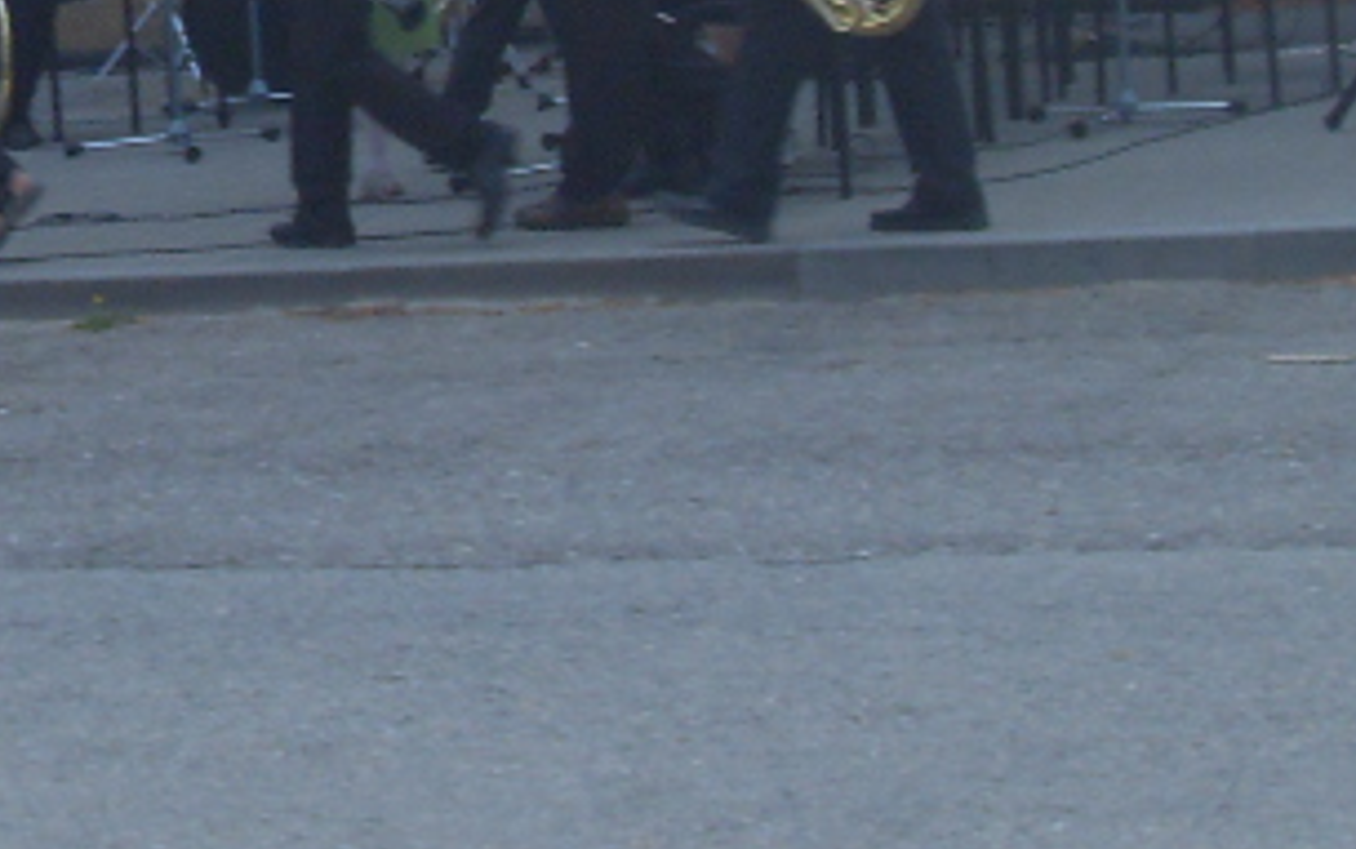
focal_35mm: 153
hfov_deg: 13.6
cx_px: 351
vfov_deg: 8.4
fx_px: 5657
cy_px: -467
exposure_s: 1/125
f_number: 7.7
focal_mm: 7.1
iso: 80
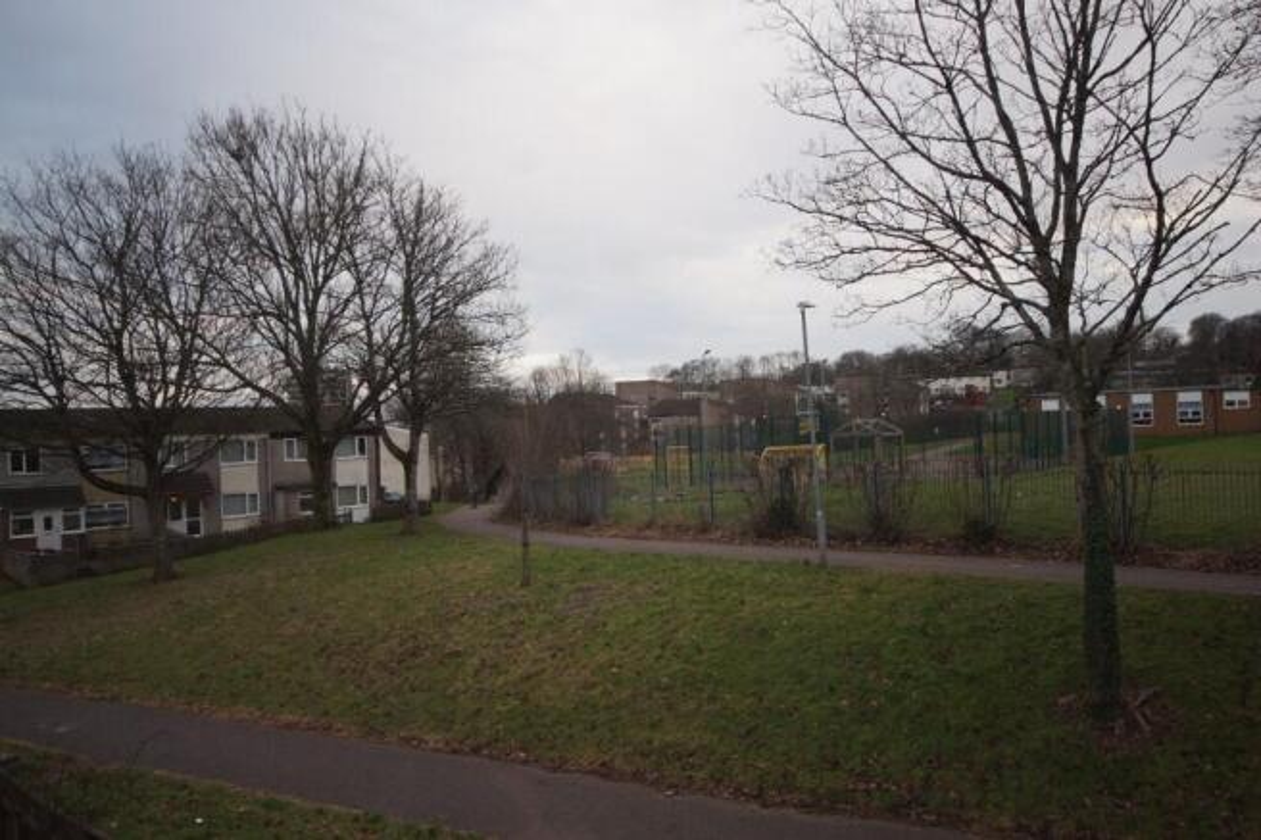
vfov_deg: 43.6
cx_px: 630
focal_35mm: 30
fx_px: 1051
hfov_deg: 61.9
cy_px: 420
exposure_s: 1/60
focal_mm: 20
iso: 320
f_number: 5.6
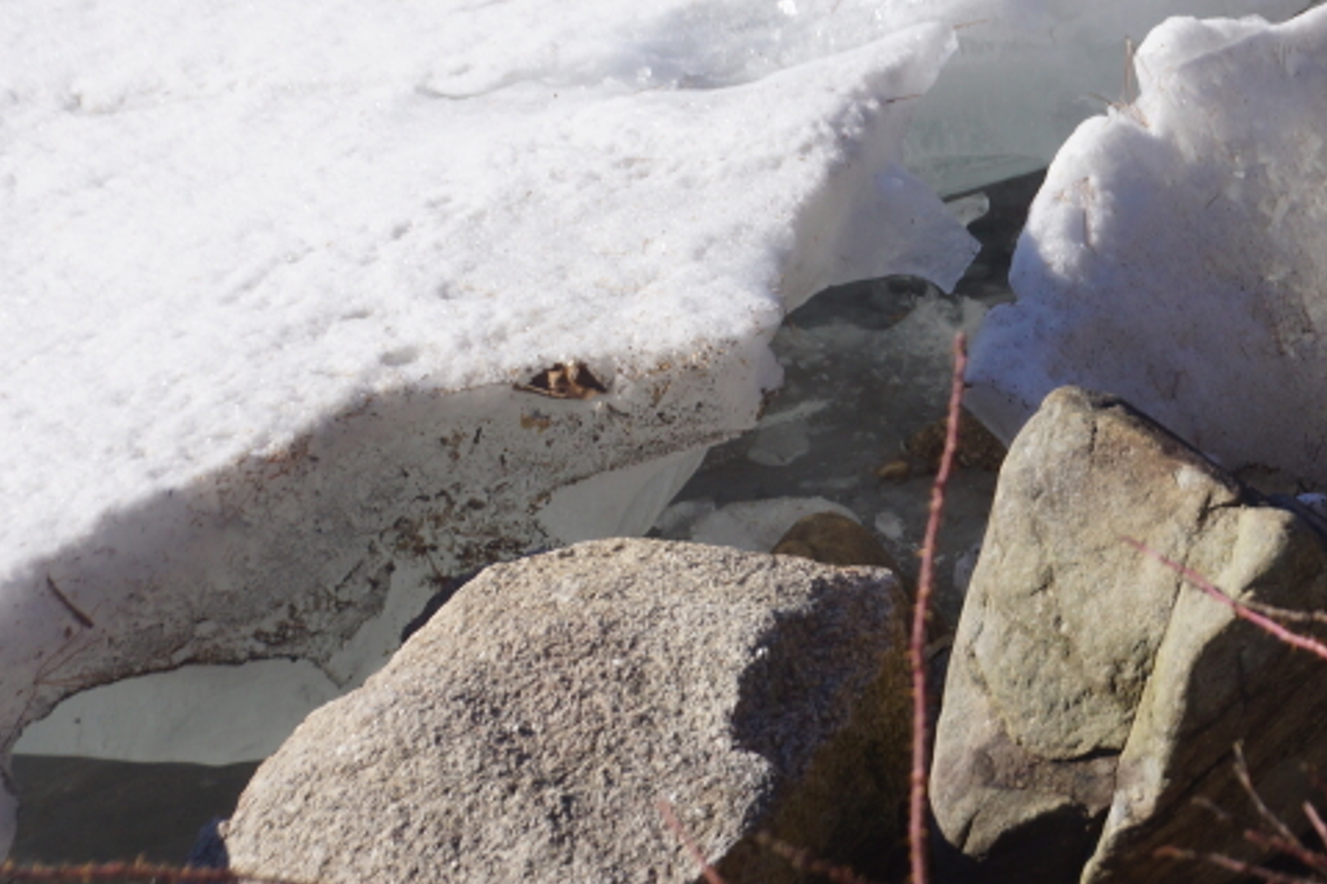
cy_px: 510
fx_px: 6927
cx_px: 1258
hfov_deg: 10.9
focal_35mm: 188
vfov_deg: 7.3
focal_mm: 60
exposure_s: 1/125
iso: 100
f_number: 7.1
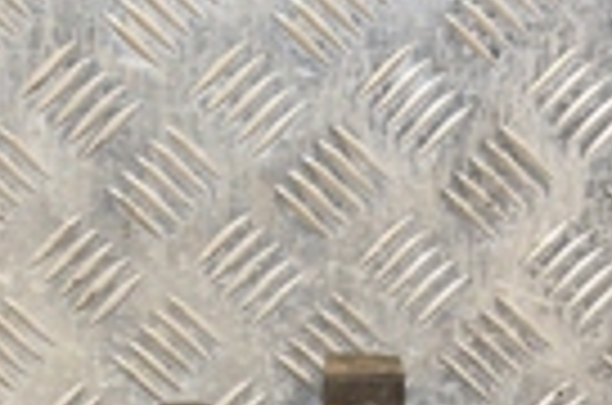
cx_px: 423
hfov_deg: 11.2
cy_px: 752
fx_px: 3121
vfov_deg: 7.2
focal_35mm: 184
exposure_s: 1/160
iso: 800
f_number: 5
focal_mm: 26
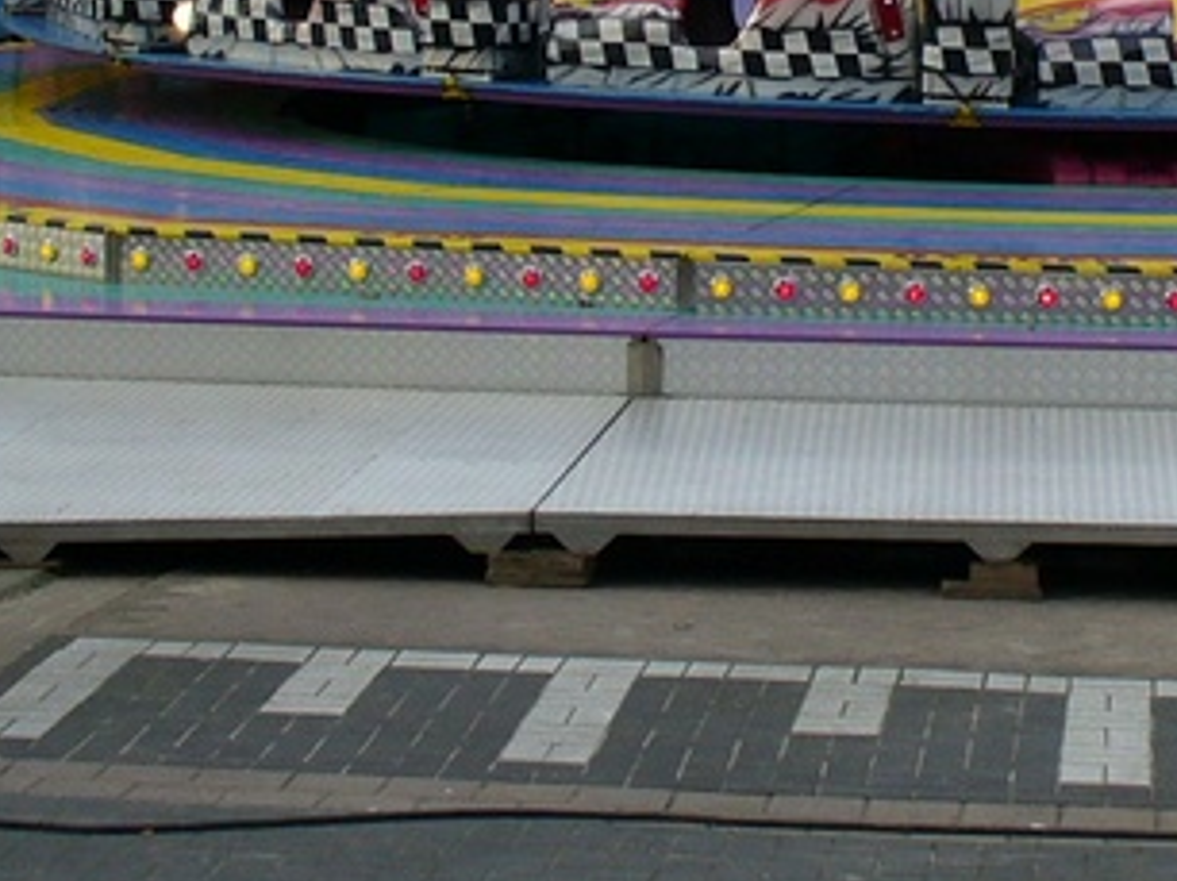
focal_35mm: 121
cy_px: -150
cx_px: 973
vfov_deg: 12.0
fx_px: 4111
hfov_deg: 16.2
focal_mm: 6.1
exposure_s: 1/320
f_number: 2.8
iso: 80
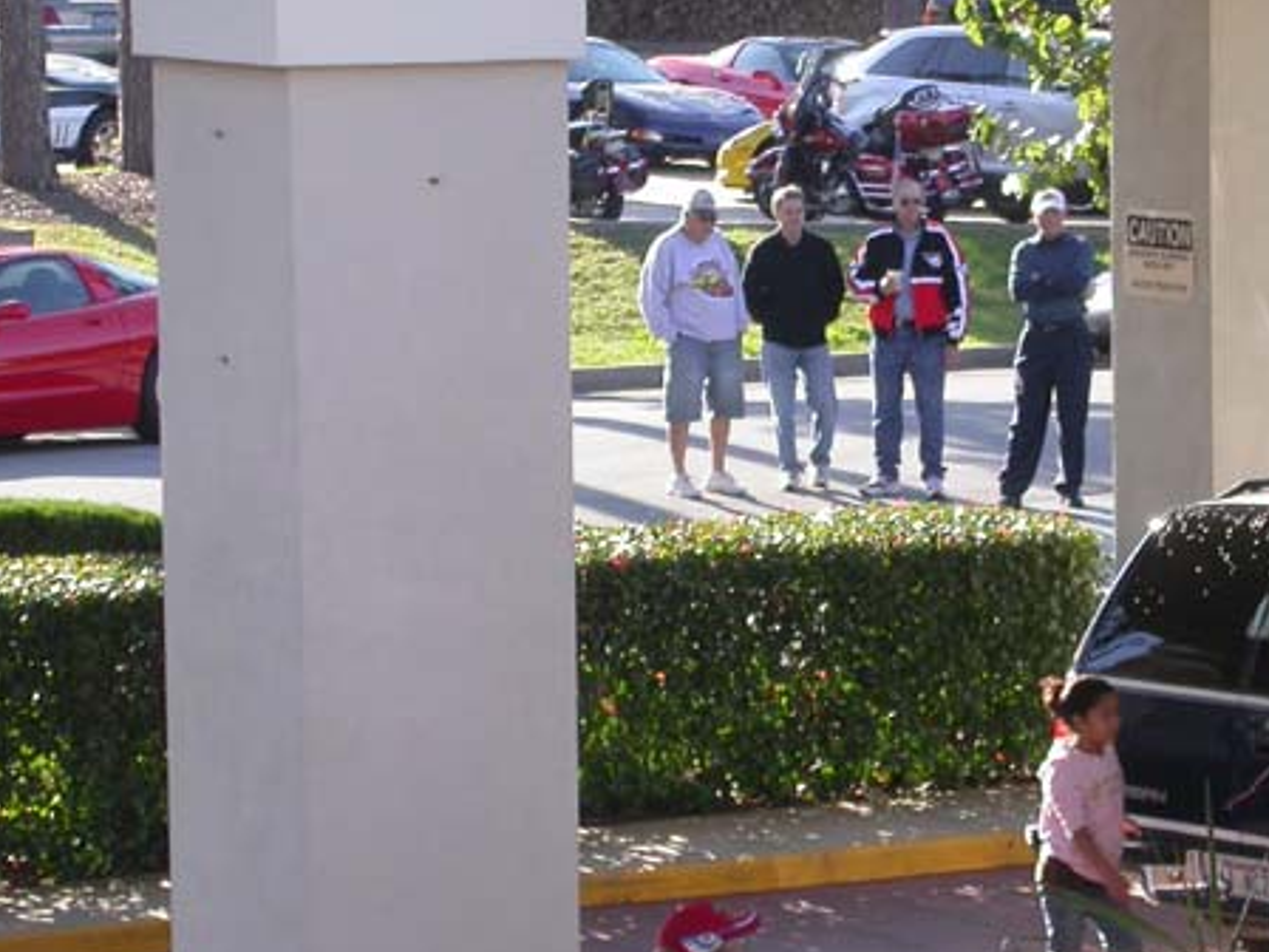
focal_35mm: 191
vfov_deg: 7.8
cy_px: 434
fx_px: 7002
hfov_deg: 10.3
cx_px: 802
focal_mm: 22.2
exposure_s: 1/183
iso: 100
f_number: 4.1
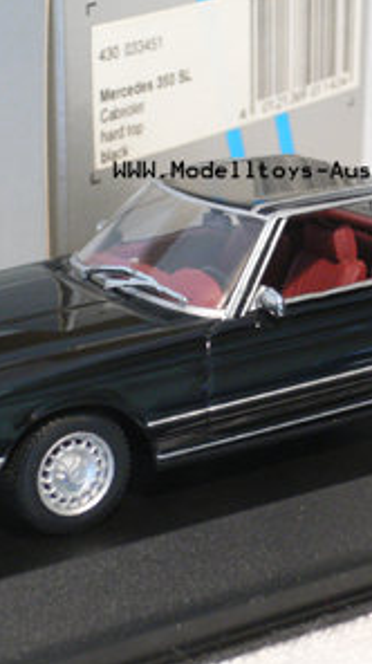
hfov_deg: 11.1
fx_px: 1916
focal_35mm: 109
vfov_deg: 19.6
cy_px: 332
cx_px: 193
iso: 200
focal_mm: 12.3
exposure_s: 1/8
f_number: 4.2
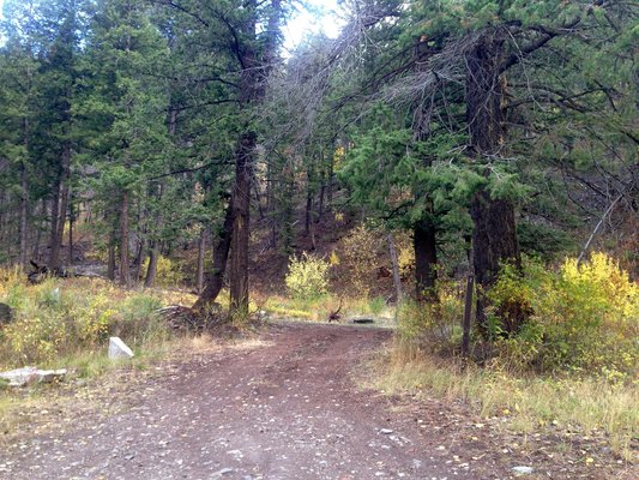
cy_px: 240
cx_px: 320
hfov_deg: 55.3
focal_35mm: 33
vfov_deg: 43.0
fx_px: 609
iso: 64
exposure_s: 1/120
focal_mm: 4.12
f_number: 2.4
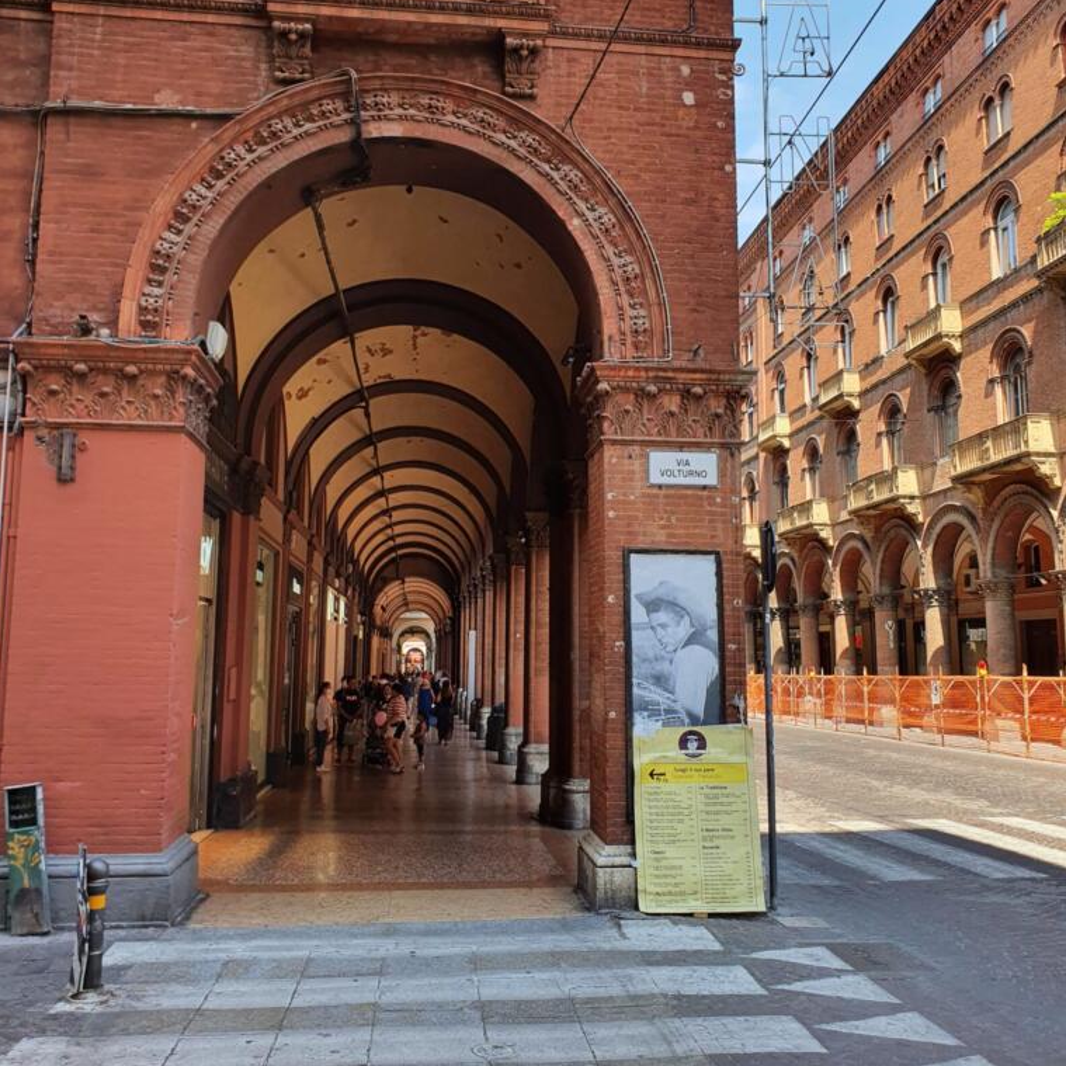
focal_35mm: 31
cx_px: 528
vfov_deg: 52.4
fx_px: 1080
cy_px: 461
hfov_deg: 52.5
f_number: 2.4
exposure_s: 1/357
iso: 50
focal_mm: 4.32
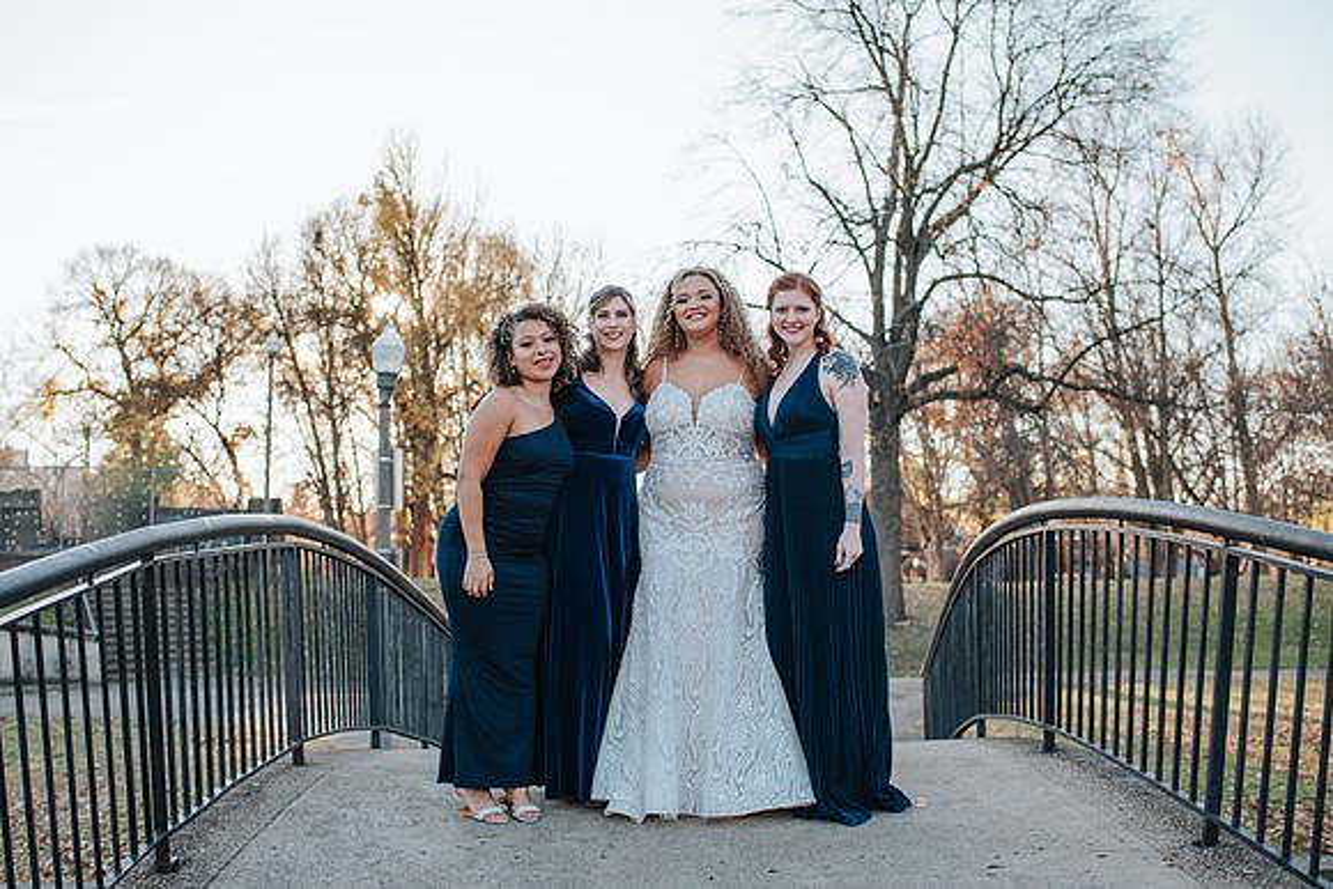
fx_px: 1569
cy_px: 476
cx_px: 659
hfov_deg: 46.0
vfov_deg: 31.6
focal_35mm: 42
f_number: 2.8
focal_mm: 35
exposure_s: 1/500
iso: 110
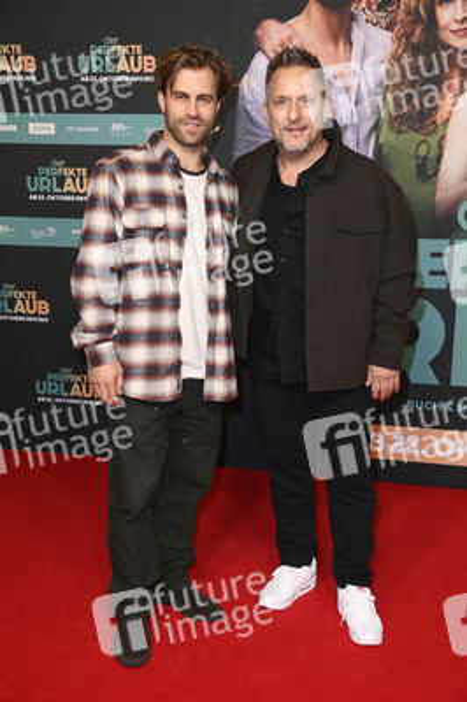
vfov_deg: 43.6
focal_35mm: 45
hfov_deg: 29.8
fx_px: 877
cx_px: 234
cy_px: 351
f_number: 5.6
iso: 1600
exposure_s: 1/250
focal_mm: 45
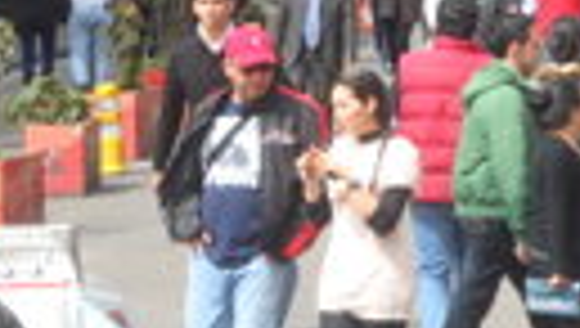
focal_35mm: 371
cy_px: -238
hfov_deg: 5.8
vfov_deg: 3.3
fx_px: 5714
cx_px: 697
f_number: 5.7
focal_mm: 19.8
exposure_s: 1/125
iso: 80
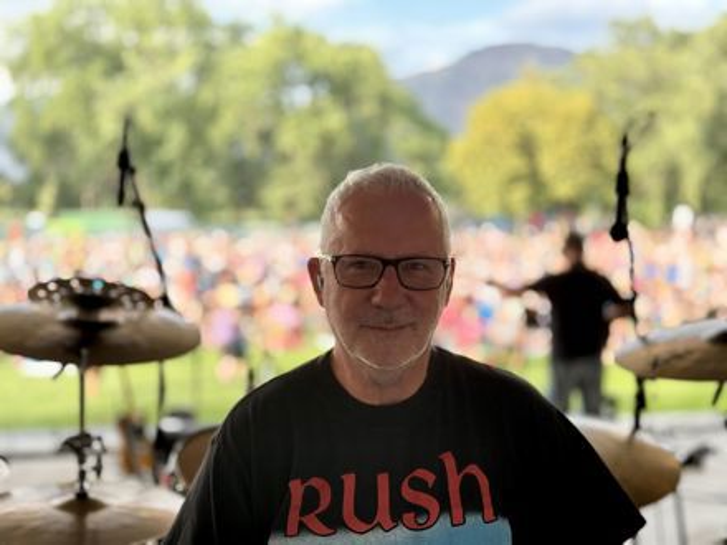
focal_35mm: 48
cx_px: 364
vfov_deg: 30.3
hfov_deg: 39.7
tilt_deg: -2.6
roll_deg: -0.3
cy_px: 272
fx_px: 1008
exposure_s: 1/242
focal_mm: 6.76
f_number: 1.78
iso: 100
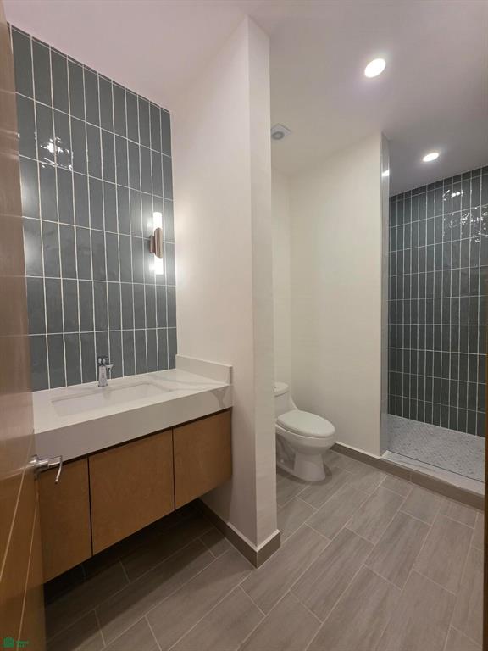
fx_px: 244
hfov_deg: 89.9
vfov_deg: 106.2
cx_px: 244
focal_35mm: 13
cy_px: 326
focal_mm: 2.2
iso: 125
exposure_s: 1/120
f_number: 1.9
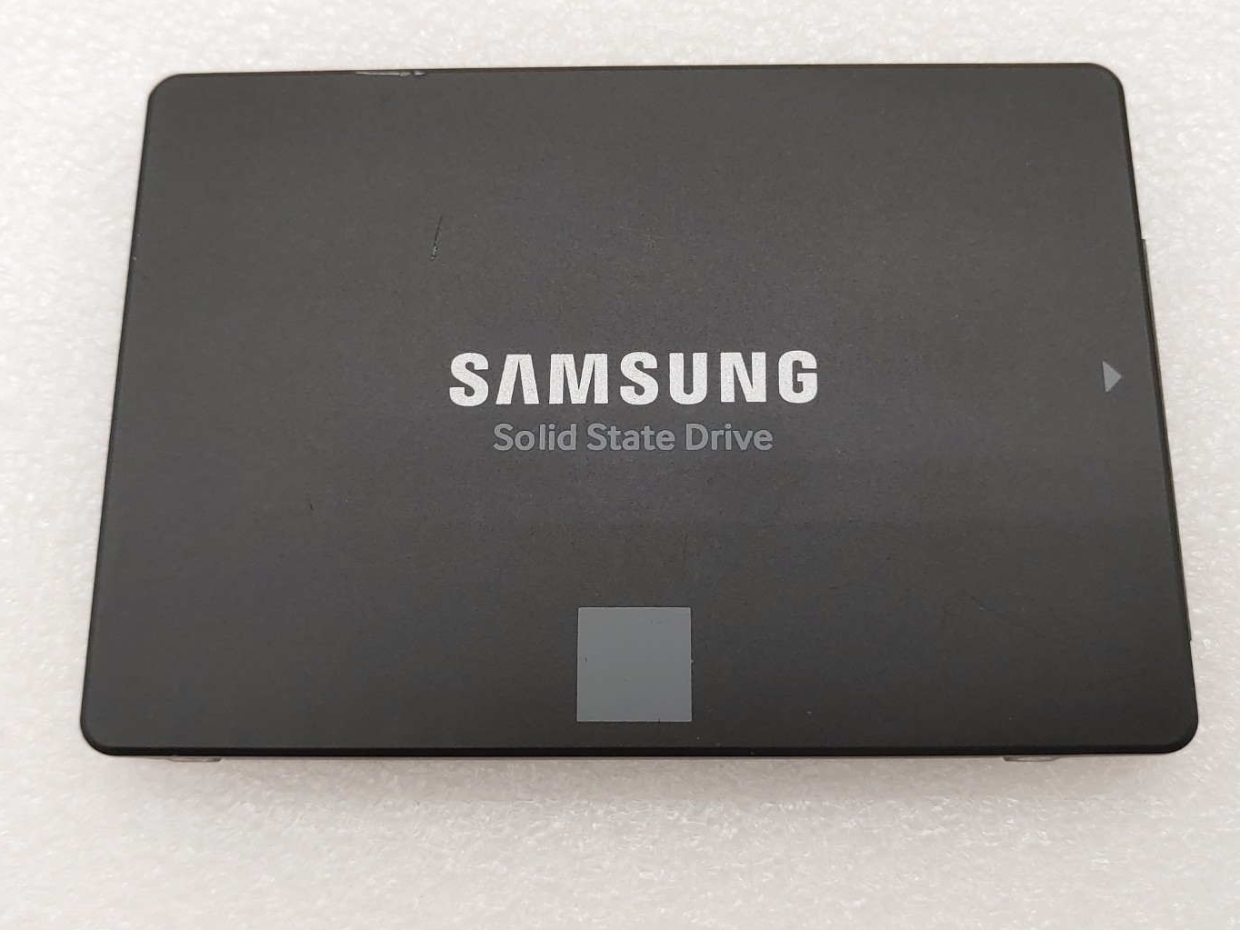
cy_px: 440
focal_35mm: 38
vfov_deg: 37.7
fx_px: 1361
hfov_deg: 49.0
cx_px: 631
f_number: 1.8
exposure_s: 1/120
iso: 50
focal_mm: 4.36
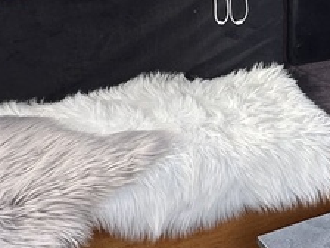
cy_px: 40
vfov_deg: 19.4
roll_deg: -0.1
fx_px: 715
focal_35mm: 75
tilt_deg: -18.0
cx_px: 393
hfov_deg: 23.8
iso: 40
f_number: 2.2
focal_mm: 2.22
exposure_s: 1/99
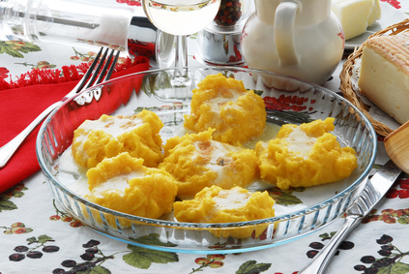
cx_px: 204
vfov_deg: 8.7
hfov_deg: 13.0
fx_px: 1791
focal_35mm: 158
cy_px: 137
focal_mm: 105
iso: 100
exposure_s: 1/125
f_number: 20
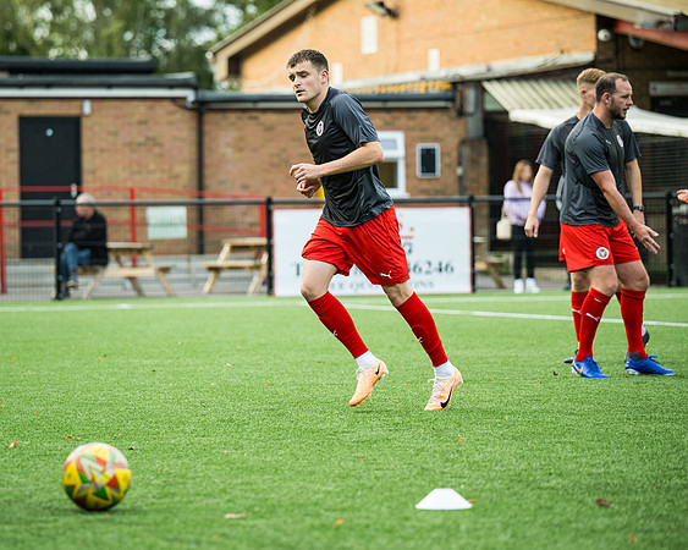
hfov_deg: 11.1
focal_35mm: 174
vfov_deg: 8.9
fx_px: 3541
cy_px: 275
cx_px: 279
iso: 400
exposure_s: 1/800
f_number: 2.8
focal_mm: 130
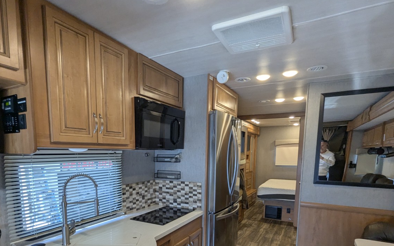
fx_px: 225
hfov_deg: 82.1
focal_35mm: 21
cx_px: 179
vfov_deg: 54.8
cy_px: 181
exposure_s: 1/92.6
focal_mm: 2.35
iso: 201
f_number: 2.2
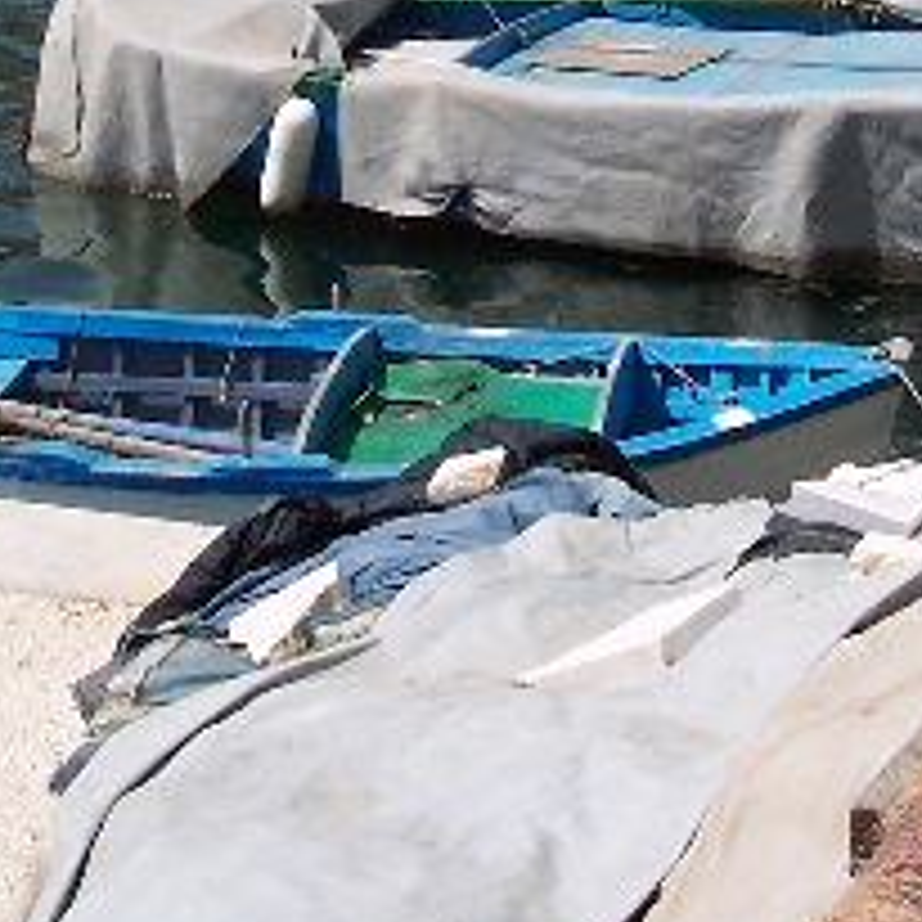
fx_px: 3948
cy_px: -400
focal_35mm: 131
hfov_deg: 13.3
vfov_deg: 12.7
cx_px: 400
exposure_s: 1/1000
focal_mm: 8
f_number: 4.8
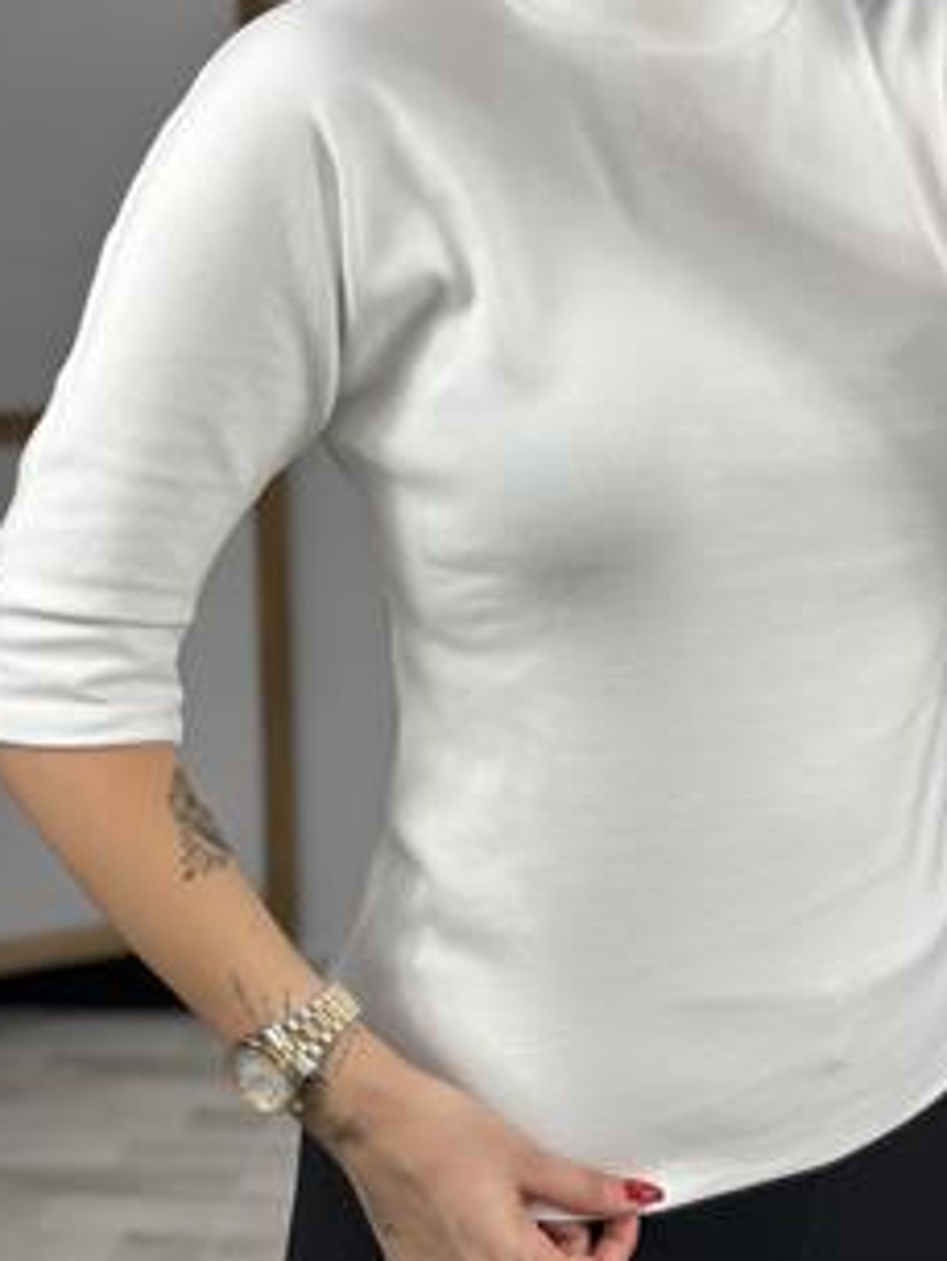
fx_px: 2369
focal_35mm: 65
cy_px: 622
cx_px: 616
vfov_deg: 29.8
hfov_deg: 22.5
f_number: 1.78
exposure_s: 1/100
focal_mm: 6.86
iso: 80
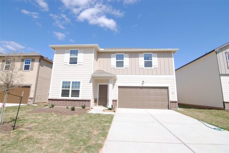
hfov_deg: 94.9
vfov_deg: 72.1
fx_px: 105
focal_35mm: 16
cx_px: 114
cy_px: 76
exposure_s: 1/250
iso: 100
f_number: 8
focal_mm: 11
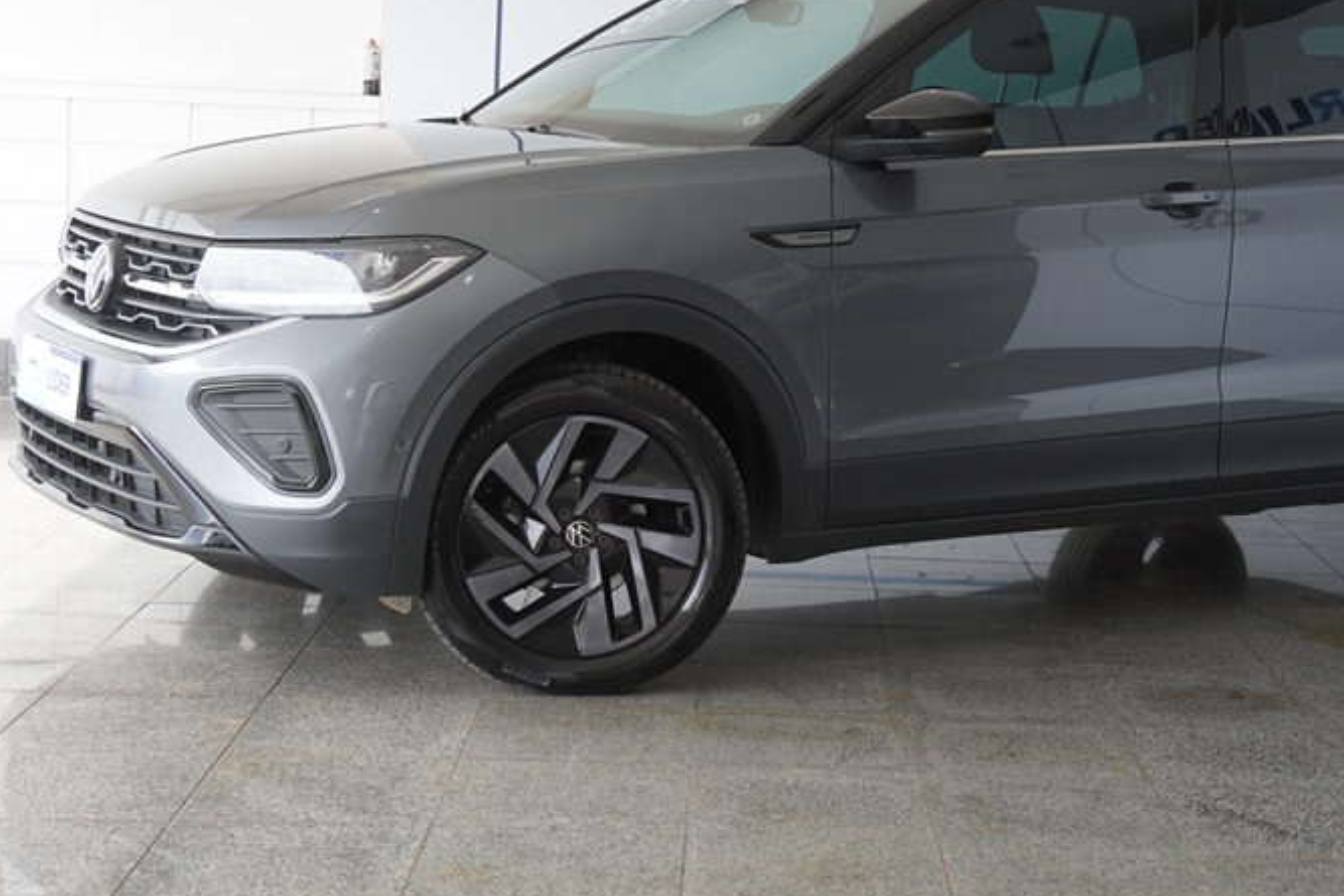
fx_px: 2493
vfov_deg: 20.3
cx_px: 846
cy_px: 275
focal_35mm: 67
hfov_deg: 30.0
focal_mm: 29
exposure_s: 1/160
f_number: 4
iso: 160
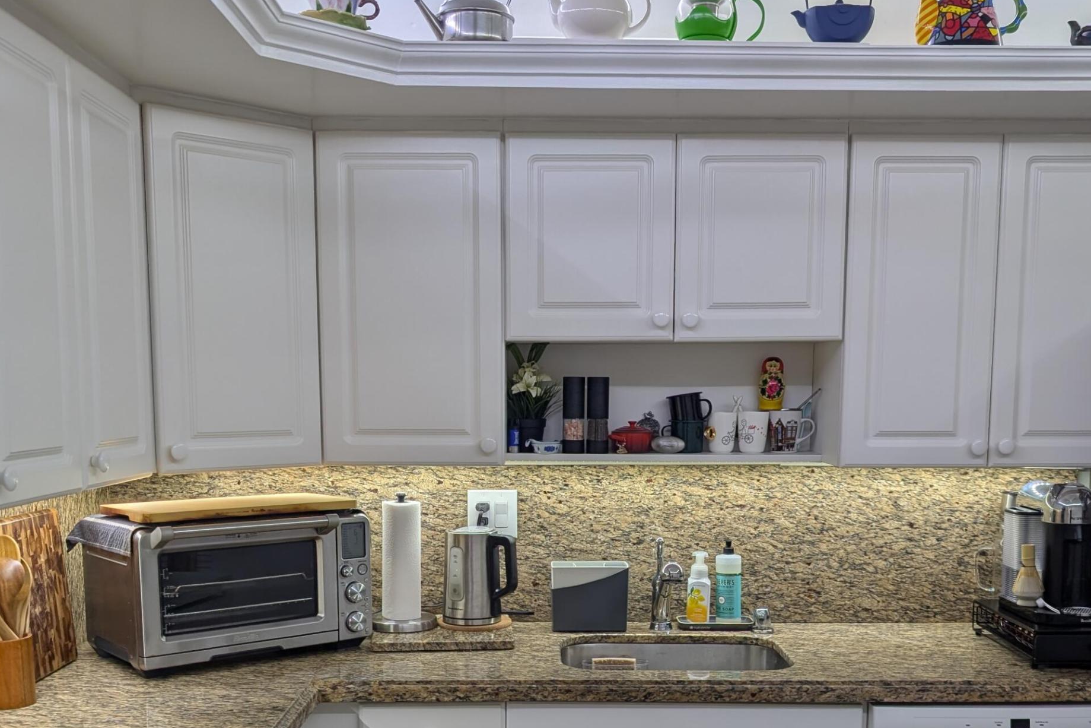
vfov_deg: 33.5
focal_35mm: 39
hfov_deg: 49.6
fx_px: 1182
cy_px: 545
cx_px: 543
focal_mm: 6.9
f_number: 1.68
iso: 27
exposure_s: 1/60
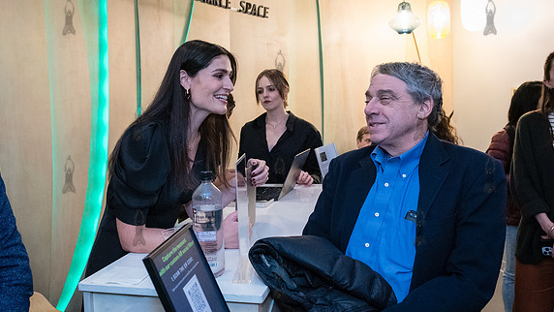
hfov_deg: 56.6
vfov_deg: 33.7
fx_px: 514
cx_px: 257
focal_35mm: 35
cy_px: 128
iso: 6400
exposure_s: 1/160
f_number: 3.5
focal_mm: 24
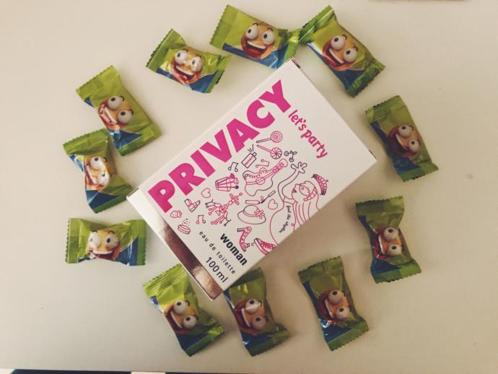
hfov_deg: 63.4
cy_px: 187
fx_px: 403
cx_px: 249
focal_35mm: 28
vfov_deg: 49.8
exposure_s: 1/7
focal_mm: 3.99
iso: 80
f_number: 1.8
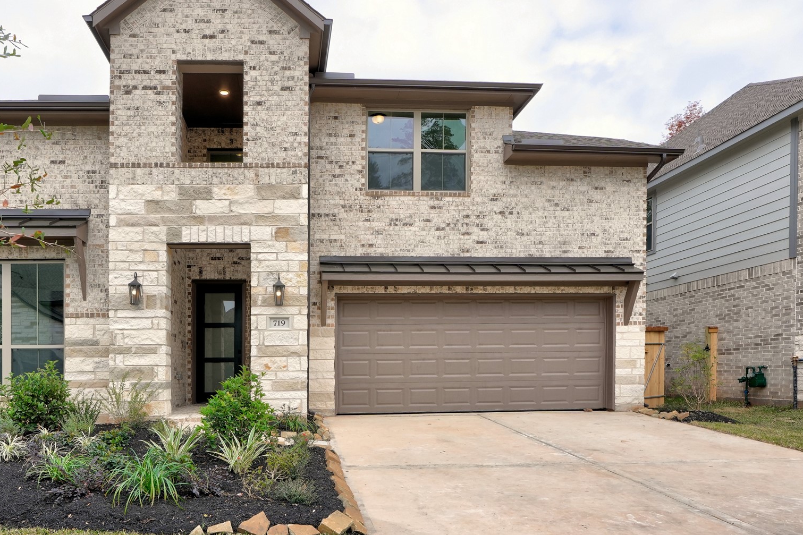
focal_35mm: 23
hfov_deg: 74.3
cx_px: 282
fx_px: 513
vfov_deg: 55.0
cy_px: 240
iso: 400
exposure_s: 1/500
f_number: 8
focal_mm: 16
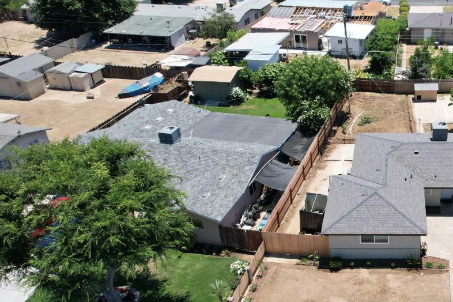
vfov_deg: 31.9
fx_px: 528
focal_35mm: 42
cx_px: 392
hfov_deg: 43.2
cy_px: 171
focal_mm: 8.38
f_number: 2.8
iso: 120
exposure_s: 1/1600
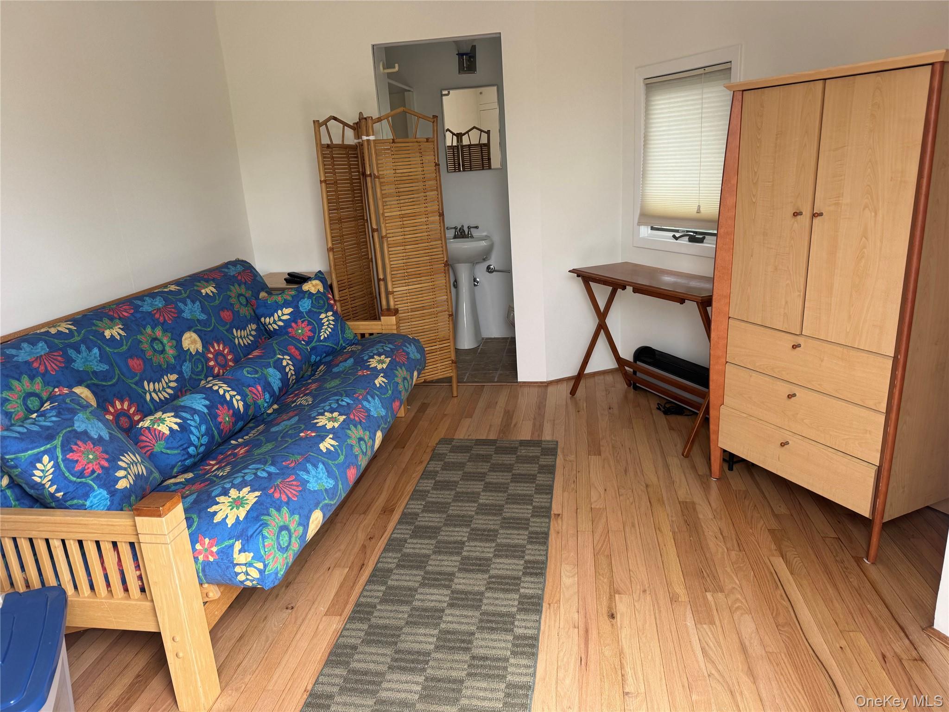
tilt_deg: -17.8
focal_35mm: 24
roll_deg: +3.8
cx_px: 474
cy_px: 356
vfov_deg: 56.8
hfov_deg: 71.6
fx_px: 658
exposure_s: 1/121
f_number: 1.78
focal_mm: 6.76
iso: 125
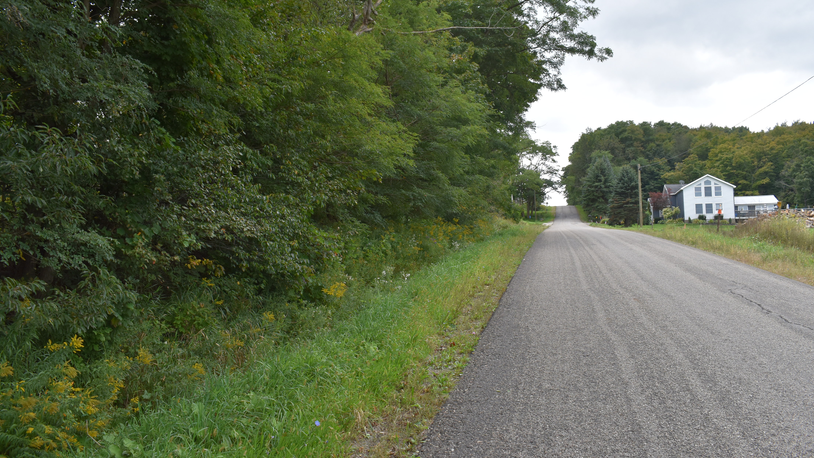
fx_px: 724
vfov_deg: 35.1
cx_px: 413
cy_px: 212
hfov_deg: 58.7
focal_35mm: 34
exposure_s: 1/250
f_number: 8
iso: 320
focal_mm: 21
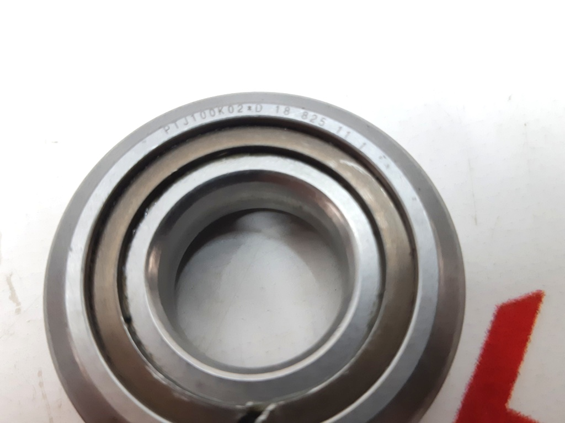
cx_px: 282
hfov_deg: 67.3
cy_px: 212
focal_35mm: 26
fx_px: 424
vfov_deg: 53.1
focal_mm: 3.93
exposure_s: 1/50
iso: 125
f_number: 1.7
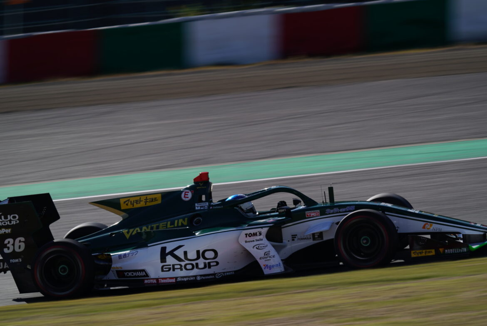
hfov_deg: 7.4
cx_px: 244
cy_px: 163
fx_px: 3790
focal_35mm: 280
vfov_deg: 4.9
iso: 80
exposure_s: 1/200
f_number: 9
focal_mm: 280
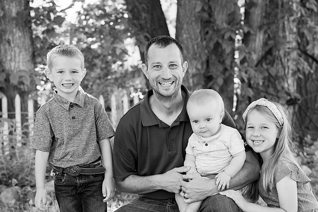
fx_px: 874
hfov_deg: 20.6
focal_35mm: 99
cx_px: 156
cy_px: 104
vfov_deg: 13.8
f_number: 4.5
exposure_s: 1/200
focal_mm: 95
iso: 800
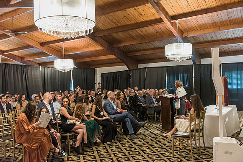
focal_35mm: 32
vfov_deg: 41.1
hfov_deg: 58.7
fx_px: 216
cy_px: 81
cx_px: 122
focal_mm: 32
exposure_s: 1/60
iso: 2500
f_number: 2.8
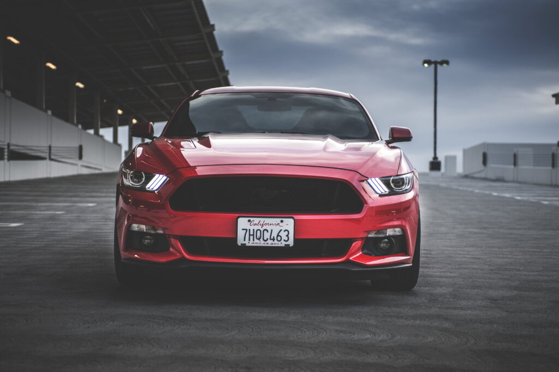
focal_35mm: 70
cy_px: 186
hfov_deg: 28.9
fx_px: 1086
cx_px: 280
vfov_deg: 19.4
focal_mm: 70
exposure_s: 1/200
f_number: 2.8
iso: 200
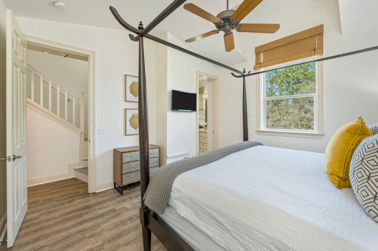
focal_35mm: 14
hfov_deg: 104.3
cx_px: 189
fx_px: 147
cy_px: 126
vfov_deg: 81.1
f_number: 9
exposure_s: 1/30
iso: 200
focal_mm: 14
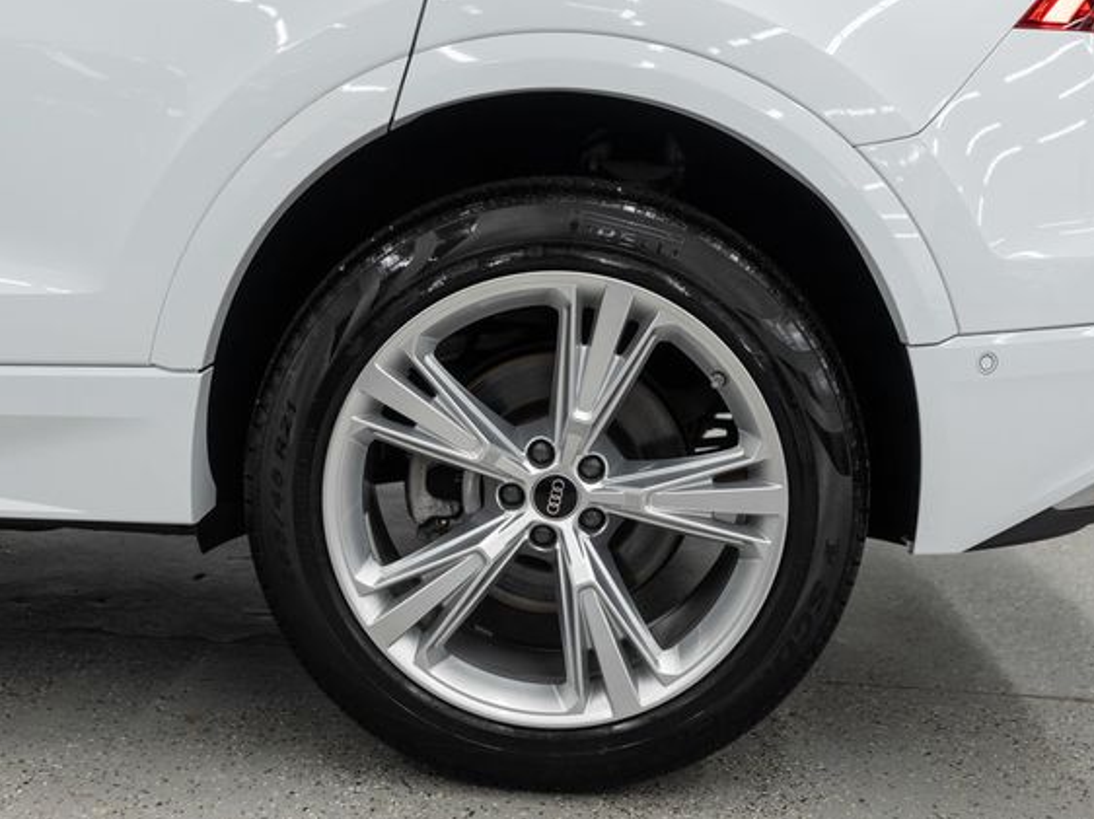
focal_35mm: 46
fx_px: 1453
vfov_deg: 31.5
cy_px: 408
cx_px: 561
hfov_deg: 41.3
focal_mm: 28
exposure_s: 1/50
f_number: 3.2
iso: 200
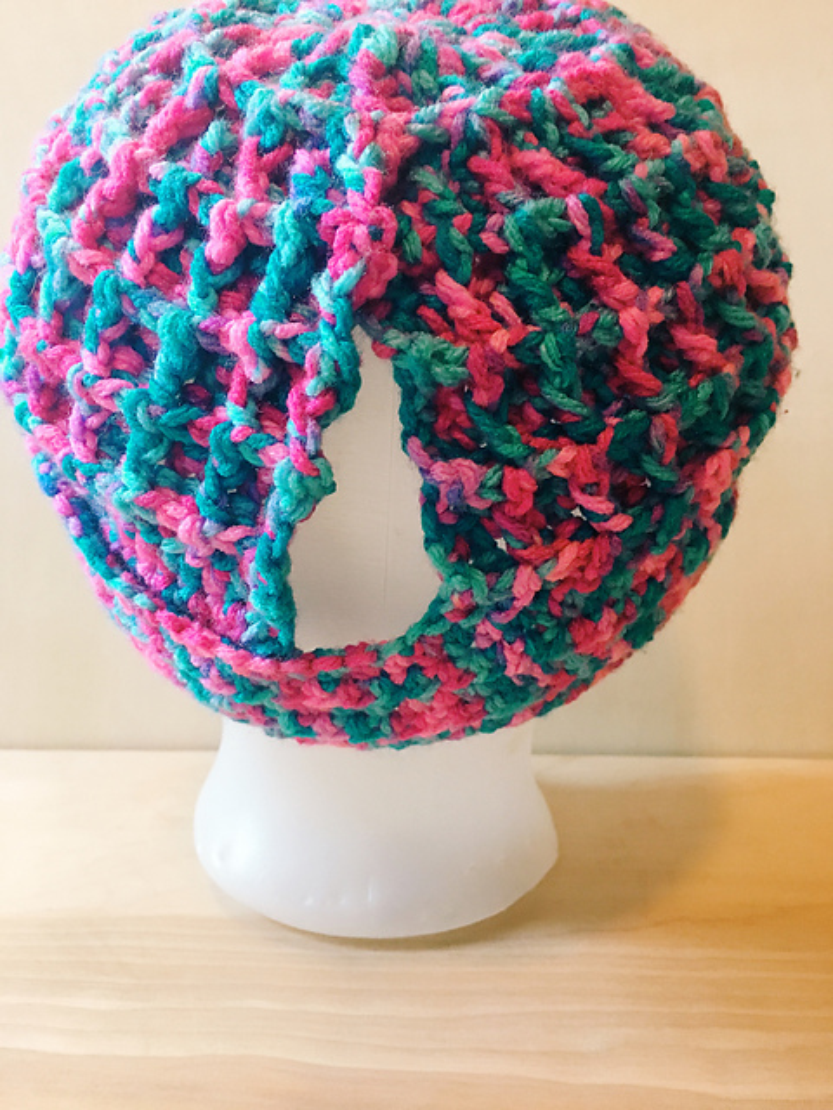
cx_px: 416
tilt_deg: -12.4
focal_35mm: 29
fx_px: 930
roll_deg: +1.1
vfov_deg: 61.7
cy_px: 555
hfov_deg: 48.2
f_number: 2.2
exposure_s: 1/17
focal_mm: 4.15
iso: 200
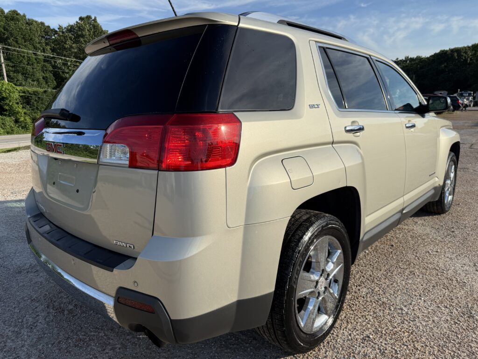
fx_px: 331
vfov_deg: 56.8
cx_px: 239
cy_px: 180
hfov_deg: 71.6
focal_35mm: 24
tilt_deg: -12.5
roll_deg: +0.2
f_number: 1.78
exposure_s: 1/5714
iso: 80
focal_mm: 6.76
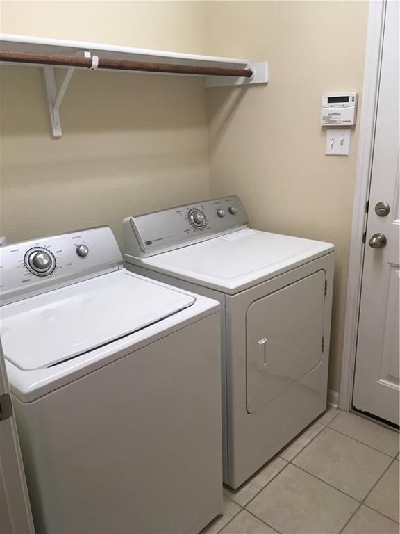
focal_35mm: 29
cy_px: 267
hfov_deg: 48.2
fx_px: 447
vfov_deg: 61.7
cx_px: 200
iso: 25
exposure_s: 1/30
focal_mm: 4.15
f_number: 2.2
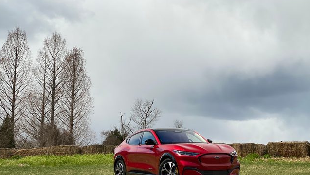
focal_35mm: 64
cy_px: 119
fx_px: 526
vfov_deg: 18.8
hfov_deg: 32.8
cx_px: 161
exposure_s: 1/1043
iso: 20
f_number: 2
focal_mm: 6
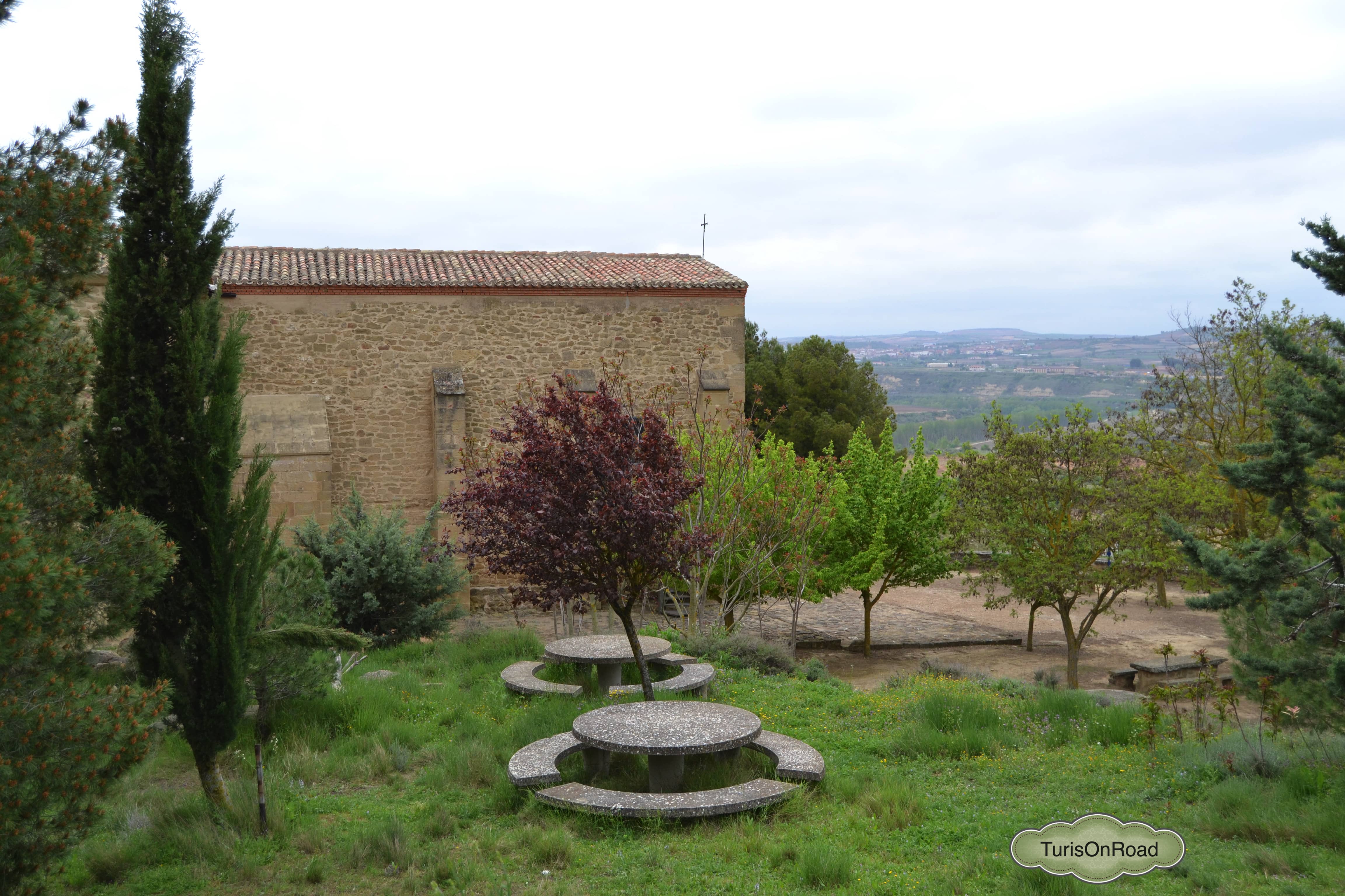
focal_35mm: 39
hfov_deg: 49.6
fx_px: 1457
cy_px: 448
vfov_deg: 34.2
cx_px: 672
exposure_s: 1/1250
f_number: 5
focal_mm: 26
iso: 400
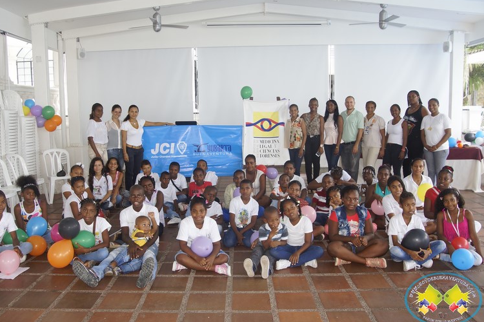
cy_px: 159
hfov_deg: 58.7
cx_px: 228
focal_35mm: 32
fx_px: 430
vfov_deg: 41.1
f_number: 5
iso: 400
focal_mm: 20
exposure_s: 1/100
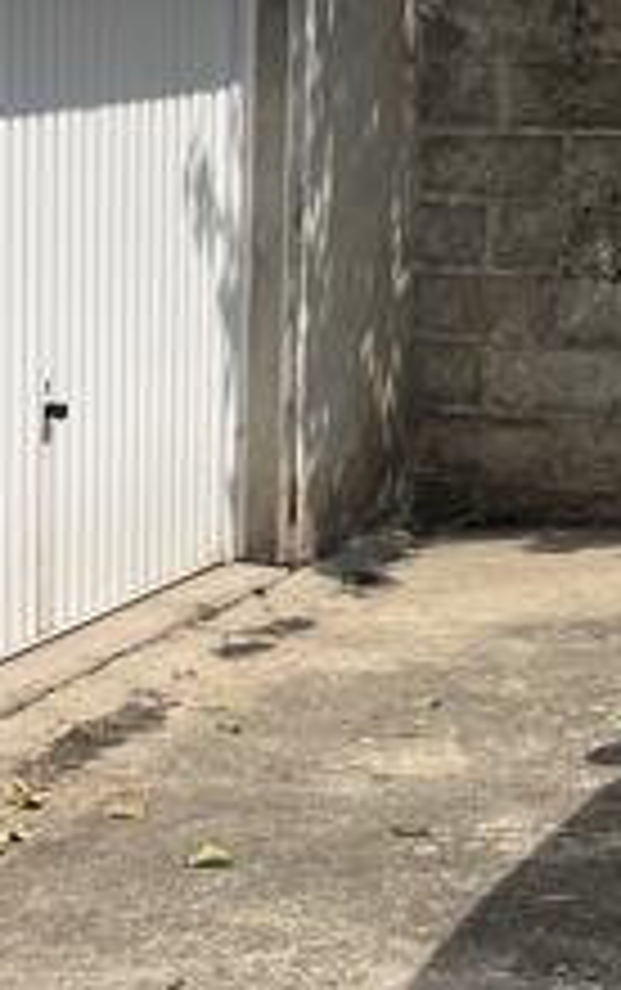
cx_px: -378
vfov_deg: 20.7
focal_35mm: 100
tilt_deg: -9.3
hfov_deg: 12.3
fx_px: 2701
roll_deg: +1.2
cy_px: 405
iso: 50
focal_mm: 5.1
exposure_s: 1/7353
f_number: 1.6
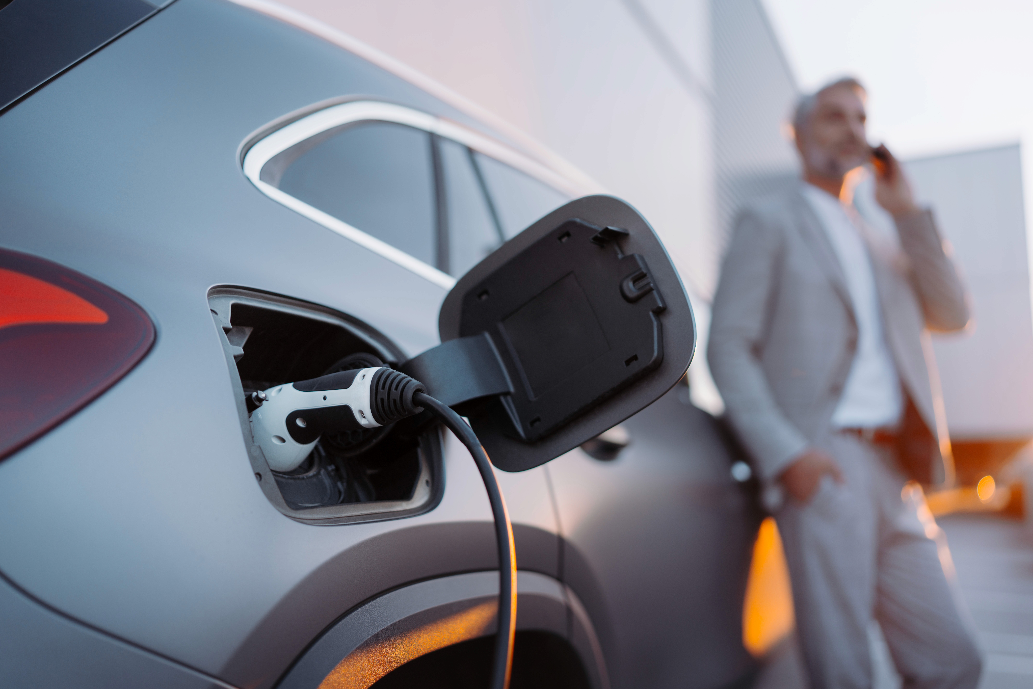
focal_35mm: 35
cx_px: 516
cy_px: 344
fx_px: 1004
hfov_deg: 54.4
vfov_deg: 37.9
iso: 100
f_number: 1.4
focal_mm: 35
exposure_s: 1/500
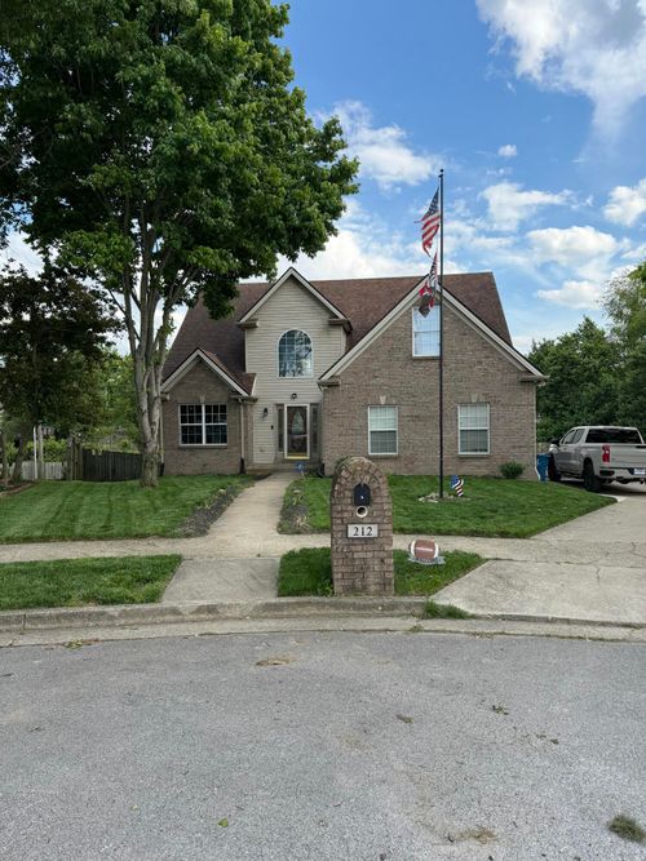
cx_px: 323
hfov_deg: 56.8
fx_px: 597
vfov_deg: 71.6
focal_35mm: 24
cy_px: 430
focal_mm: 6.76
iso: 100
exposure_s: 1/2299
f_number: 1.78
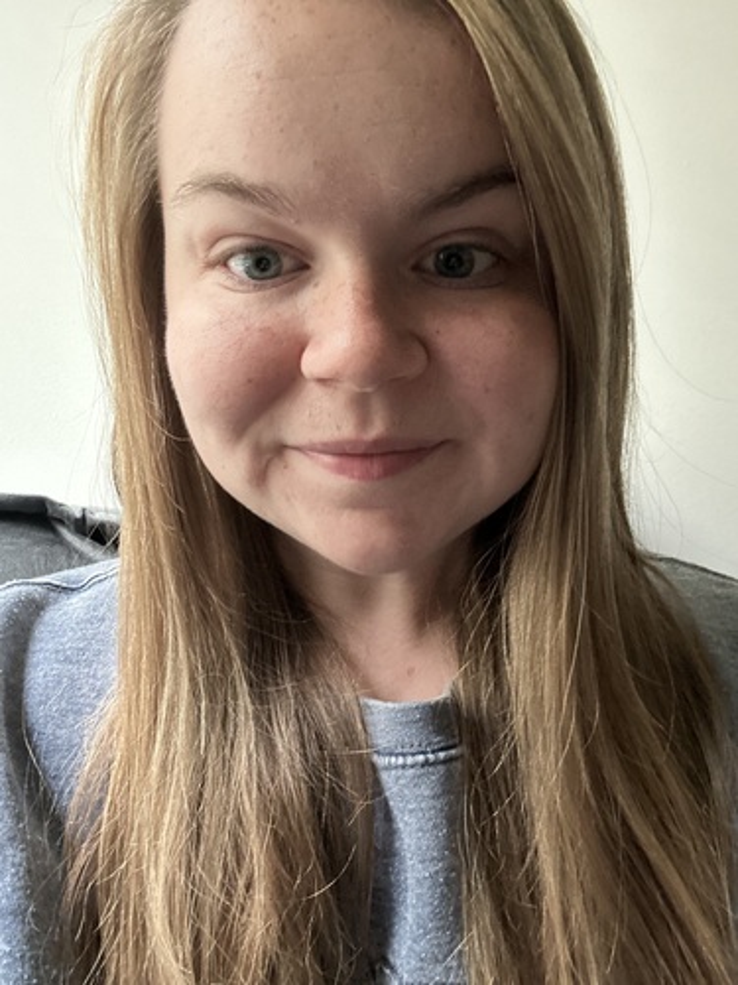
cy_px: 492
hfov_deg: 46.8
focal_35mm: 30
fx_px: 853
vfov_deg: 60.0
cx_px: 369
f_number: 1.9
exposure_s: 1/32
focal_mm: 2.69
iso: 400
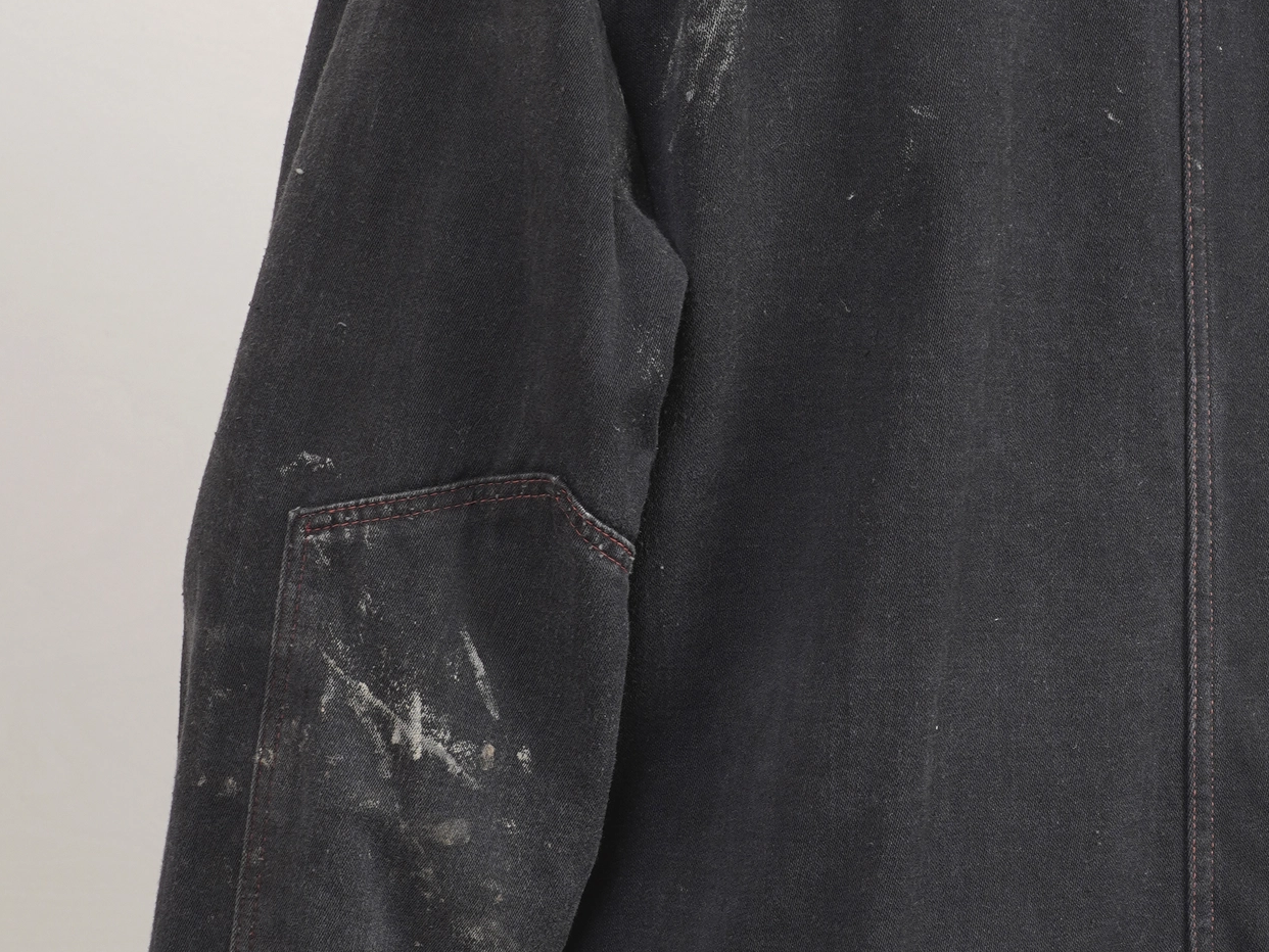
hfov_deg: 18.3
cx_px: 954
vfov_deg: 13.8
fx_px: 3923
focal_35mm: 107
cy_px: 591
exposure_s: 1/8
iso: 200
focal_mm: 32
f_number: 6.3
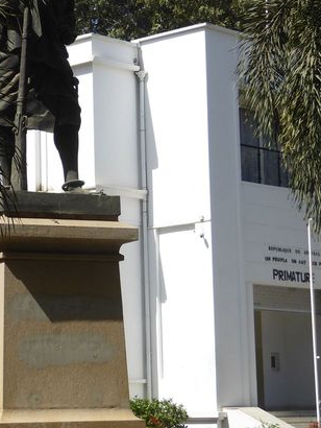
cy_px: 193
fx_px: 1445
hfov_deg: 12.6
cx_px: 66
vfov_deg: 16.8
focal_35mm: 117
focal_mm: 10.3
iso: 80
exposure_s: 1/640
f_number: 4.2
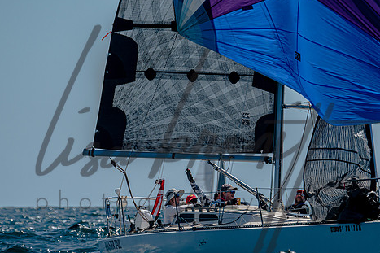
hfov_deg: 3.5
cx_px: 217
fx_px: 6172
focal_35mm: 585
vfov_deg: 2.3
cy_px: 141
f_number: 5.6
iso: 200
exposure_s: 1/2500
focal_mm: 310
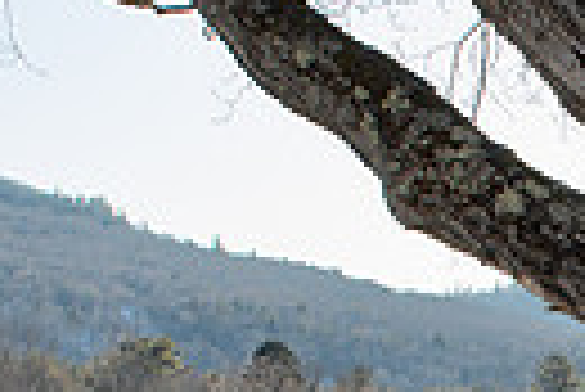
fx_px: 2619
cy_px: 710
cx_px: 1116
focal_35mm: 161
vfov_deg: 8.2
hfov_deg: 11.6
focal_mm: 24
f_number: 8
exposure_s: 1/100
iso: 125
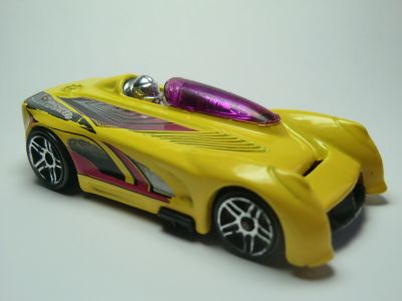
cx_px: 201
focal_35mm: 40
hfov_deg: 46.8
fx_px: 465
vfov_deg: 36.0
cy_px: 150
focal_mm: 7.1
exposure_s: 1/200
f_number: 3.8
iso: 64
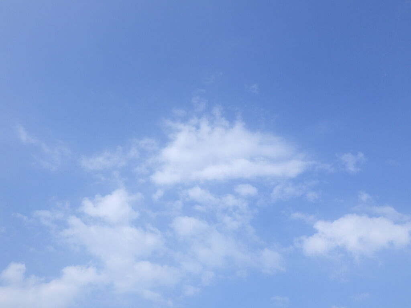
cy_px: 154
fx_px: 332
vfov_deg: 49.7
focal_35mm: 28
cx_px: 206
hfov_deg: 63.4
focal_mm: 5
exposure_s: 1/1000
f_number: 4.2
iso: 125
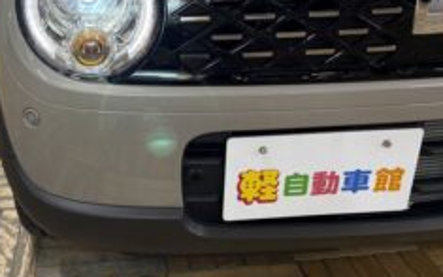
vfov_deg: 30.6
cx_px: 126
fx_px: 495
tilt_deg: -18.2
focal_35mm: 41
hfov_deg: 46.9
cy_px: 61
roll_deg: +2.5
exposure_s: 1/100
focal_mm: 5.96
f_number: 1.6
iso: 200
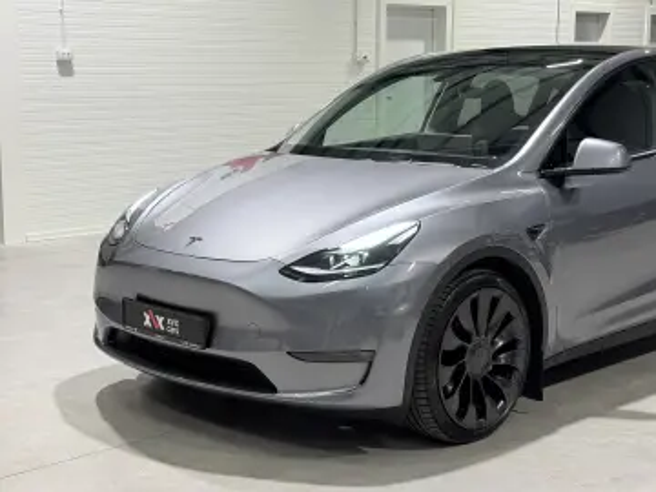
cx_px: 328
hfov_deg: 39.7
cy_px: 246
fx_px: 910
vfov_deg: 30.3
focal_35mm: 48
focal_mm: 6.76
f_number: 1.78
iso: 64
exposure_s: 1/50
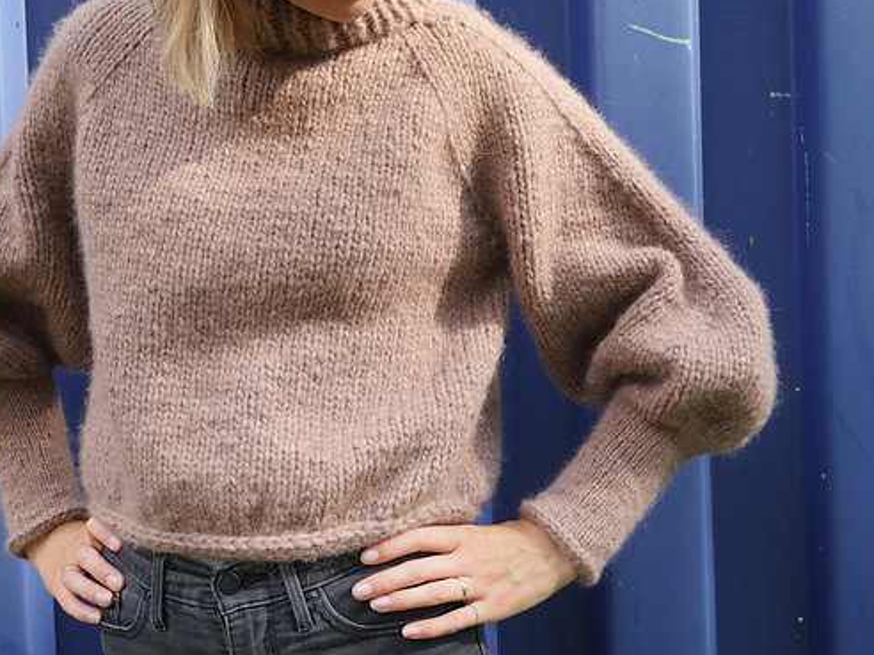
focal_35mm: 52
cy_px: 305
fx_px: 1313
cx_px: 378
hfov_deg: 36.8
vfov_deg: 28.0
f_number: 5.6
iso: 400
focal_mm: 20
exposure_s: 1/250
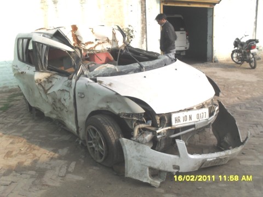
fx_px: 266
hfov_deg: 52.6
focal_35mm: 35
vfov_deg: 40.7
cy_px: 98
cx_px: 132
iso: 100
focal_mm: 6.3
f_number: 8.4
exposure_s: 1/180
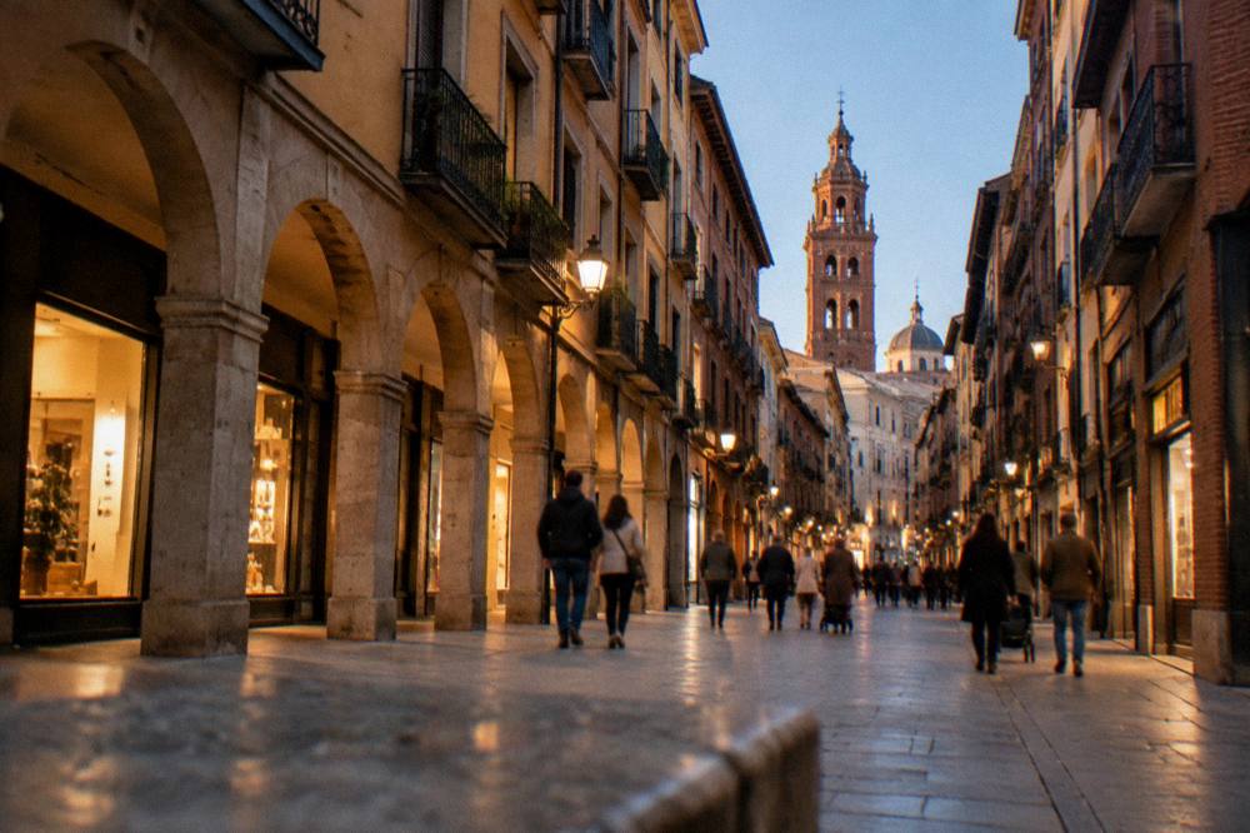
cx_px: 625
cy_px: 416
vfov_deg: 37.8
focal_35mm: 35
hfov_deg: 54.5
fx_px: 1215
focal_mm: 35
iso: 800
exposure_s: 1/320
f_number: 9
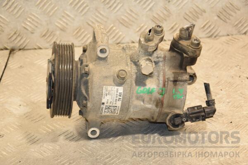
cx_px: 124
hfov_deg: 21.9
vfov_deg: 14.7
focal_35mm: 93
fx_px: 641
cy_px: 82
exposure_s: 1/160
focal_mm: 62
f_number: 5.3
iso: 800
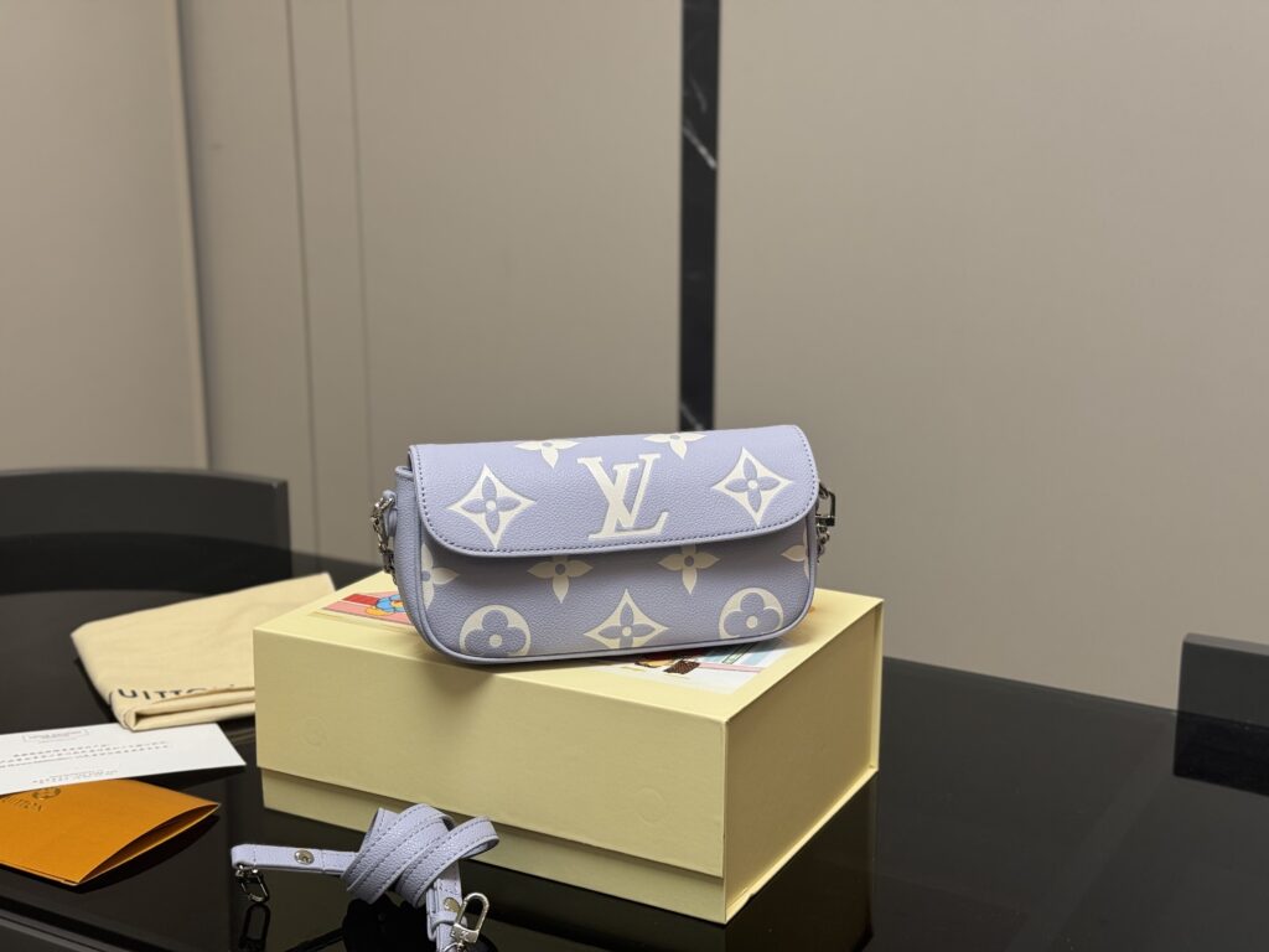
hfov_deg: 39.7
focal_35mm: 48
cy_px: 476
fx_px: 1760
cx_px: 634
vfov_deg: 30.3
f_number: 1.78
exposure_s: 1/89
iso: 100
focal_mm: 6.76
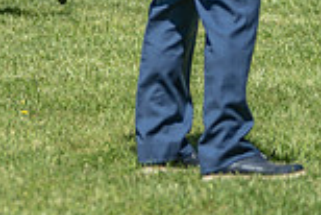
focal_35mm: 508
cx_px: -38
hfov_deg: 4.0
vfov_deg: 2.7
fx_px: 4534
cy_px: -122
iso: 125
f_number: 2.8
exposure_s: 1/1600
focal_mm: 135
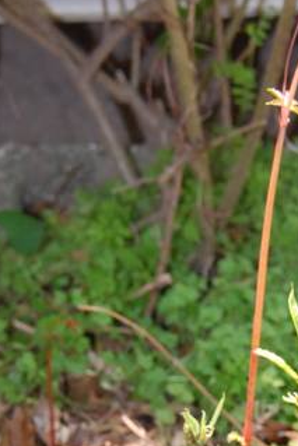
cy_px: 463
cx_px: 189
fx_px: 2803
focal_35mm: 226
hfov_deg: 6.1
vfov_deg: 9.0
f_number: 7.1
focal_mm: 60
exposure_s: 1/100
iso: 800
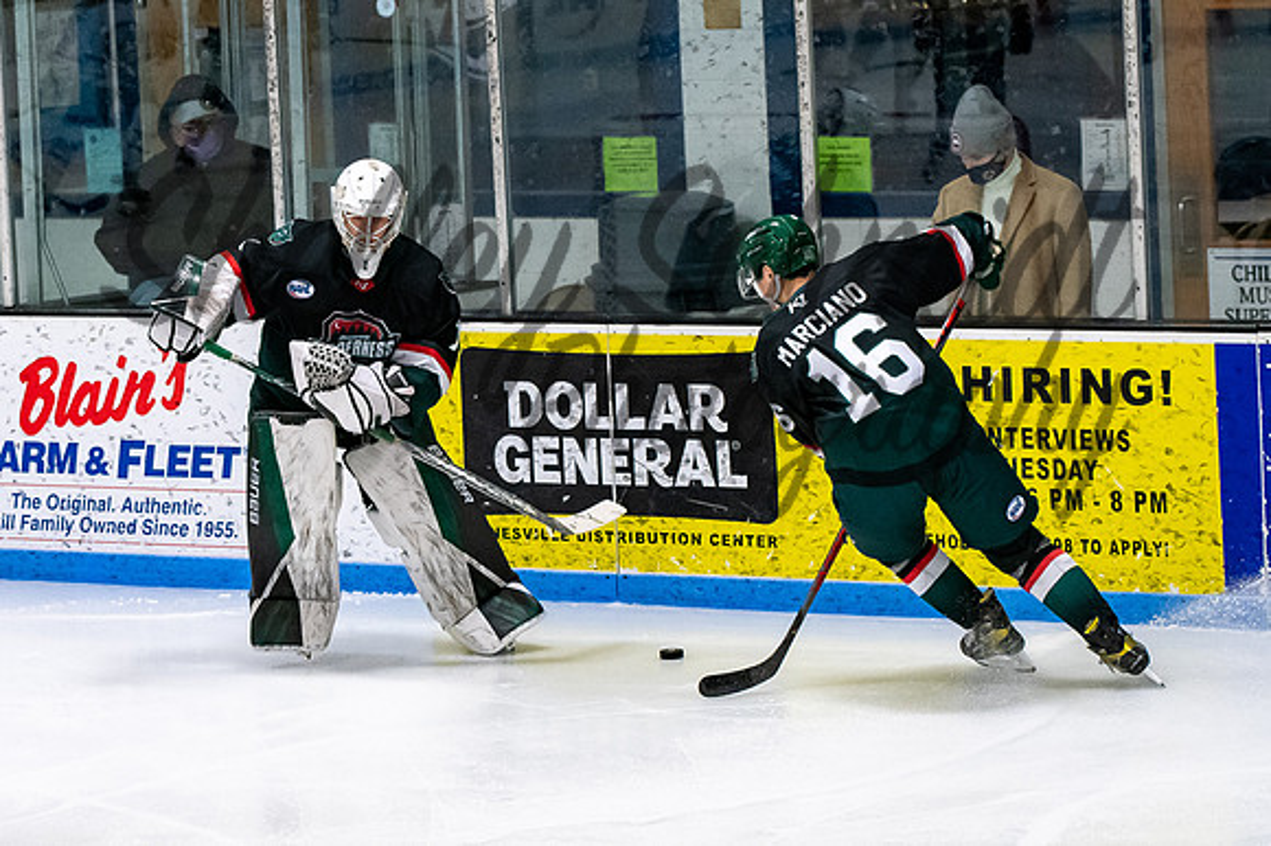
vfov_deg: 7.9
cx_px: 413
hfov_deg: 11.9
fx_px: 6115
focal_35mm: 173
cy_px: 401
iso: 2500
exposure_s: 1/800
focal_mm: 82
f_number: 3.5
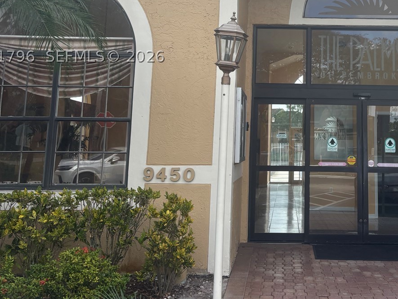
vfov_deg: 30.1
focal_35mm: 47
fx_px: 540
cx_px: 302
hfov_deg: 39.3
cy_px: 56
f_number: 1.6
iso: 50
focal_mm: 5.96
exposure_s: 1/1007
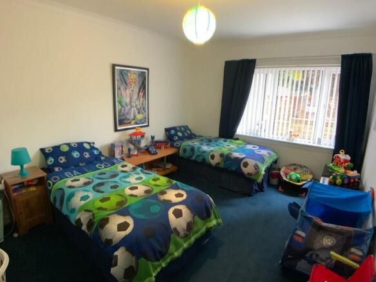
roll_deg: -0.5
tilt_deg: -12.4
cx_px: 188
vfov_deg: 48.2
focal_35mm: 29
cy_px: 141
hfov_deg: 61.7
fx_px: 315
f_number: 1.8
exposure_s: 1/60
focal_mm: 3
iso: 250
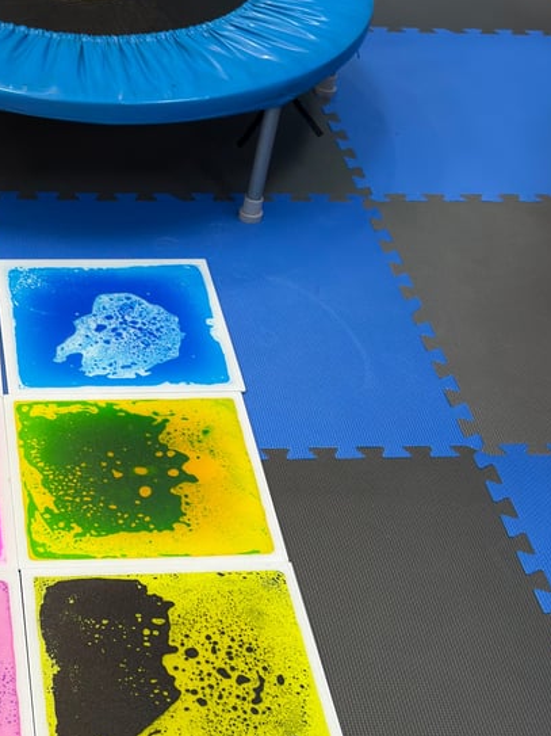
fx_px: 1401
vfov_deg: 29.0
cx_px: 92
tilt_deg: -43.8
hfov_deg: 21.9
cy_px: 548
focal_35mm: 66
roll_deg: -4.7
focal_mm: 6.76
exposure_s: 1/60
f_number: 1.78
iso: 160
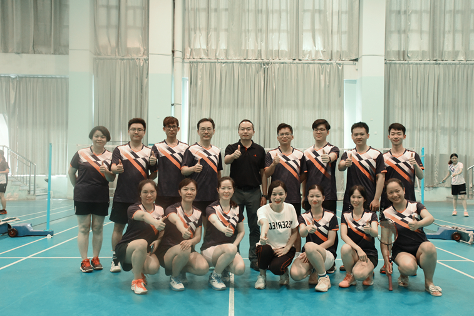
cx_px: 240
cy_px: 163
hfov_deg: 51.9
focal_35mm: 37
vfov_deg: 36.0
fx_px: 487
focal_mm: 35
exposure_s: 1/160
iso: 6400
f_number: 6.3
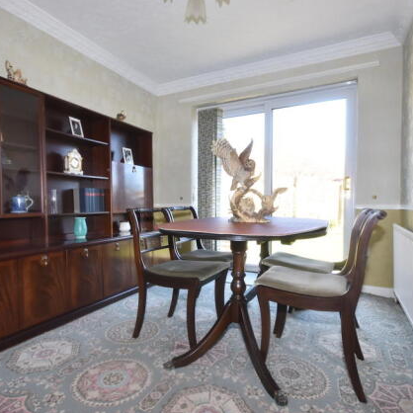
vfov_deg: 74.8
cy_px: 206
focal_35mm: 20
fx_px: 270
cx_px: 190
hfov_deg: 74.7
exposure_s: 1/250
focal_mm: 10
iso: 720
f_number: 4
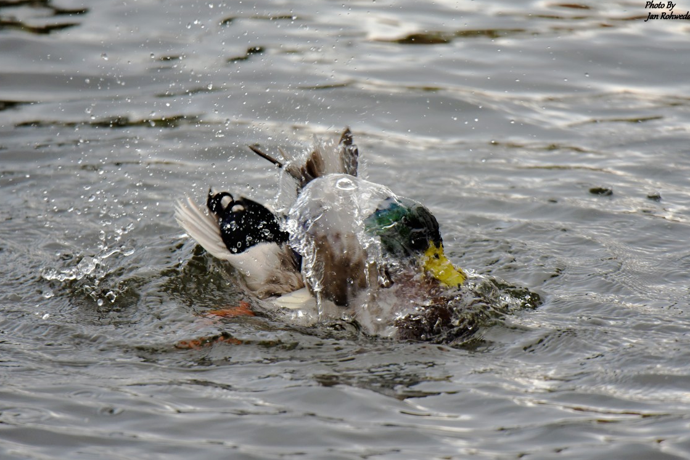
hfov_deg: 3.2
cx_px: 341
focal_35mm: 643
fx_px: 12328
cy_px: 228
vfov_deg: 2.1
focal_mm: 600
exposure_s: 1/640
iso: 2000
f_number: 6.3
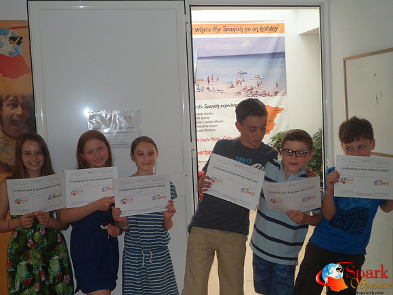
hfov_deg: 44.8
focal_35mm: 42
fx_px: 477
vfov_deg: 34.3
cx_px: 196
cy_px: 148
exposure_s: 1/60
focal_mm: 7.8
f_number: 4.2
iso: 120
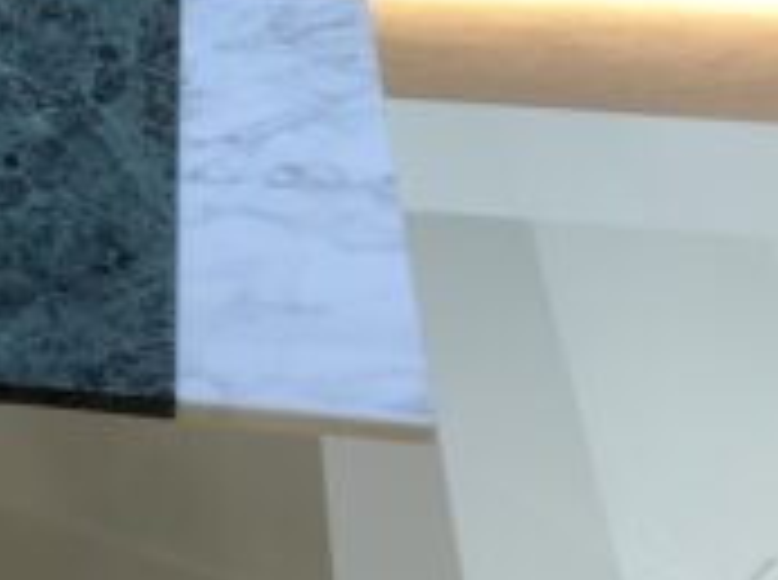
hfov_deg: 22.9
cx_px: -130
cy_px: 108
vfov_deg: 18.4
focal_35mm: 79
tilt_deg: -35.1
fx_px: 1772
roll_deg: -0.4
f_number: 2.4
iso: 100
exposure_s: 1/50
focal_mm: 3.3
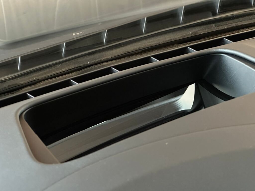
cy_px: 96
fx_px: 567
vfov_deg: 19.1
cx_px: 128
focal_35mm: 77
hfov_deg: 25.3
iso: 500
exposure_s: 1/34
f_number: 2.8
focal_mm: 9
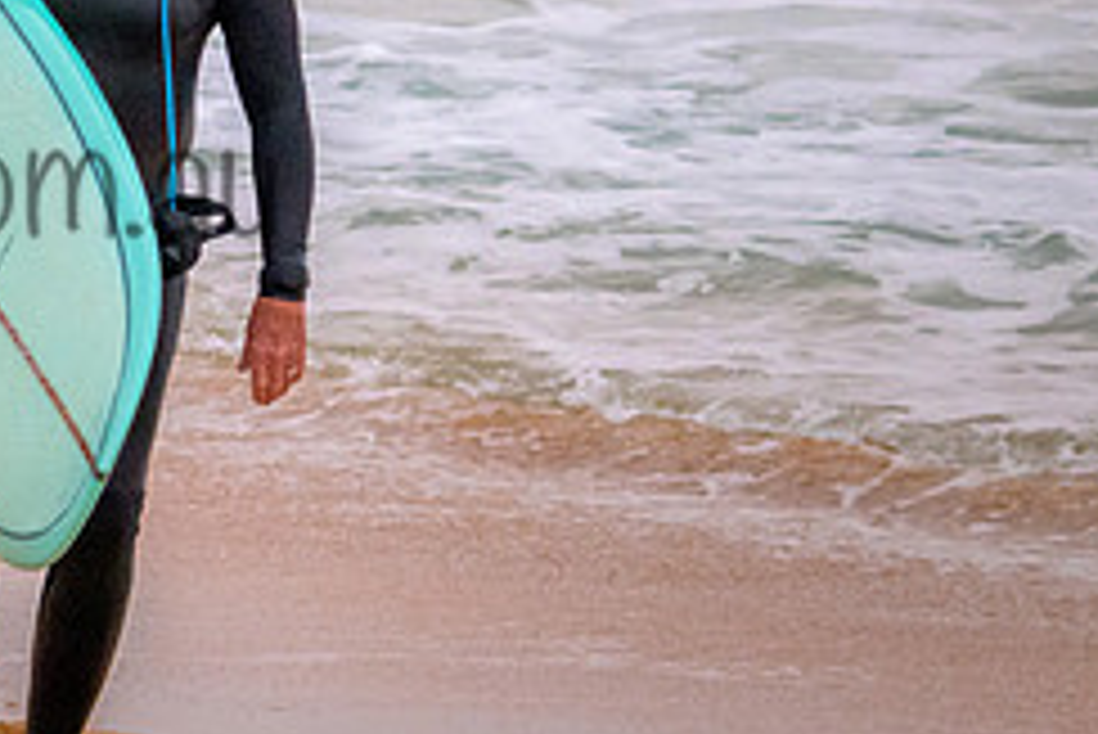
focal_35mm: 475
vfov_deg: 2.9
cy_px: 133
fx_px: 14496
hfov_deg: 4.3
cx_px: -198
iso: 9000
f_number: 11
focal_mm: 200
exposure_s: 1/1250
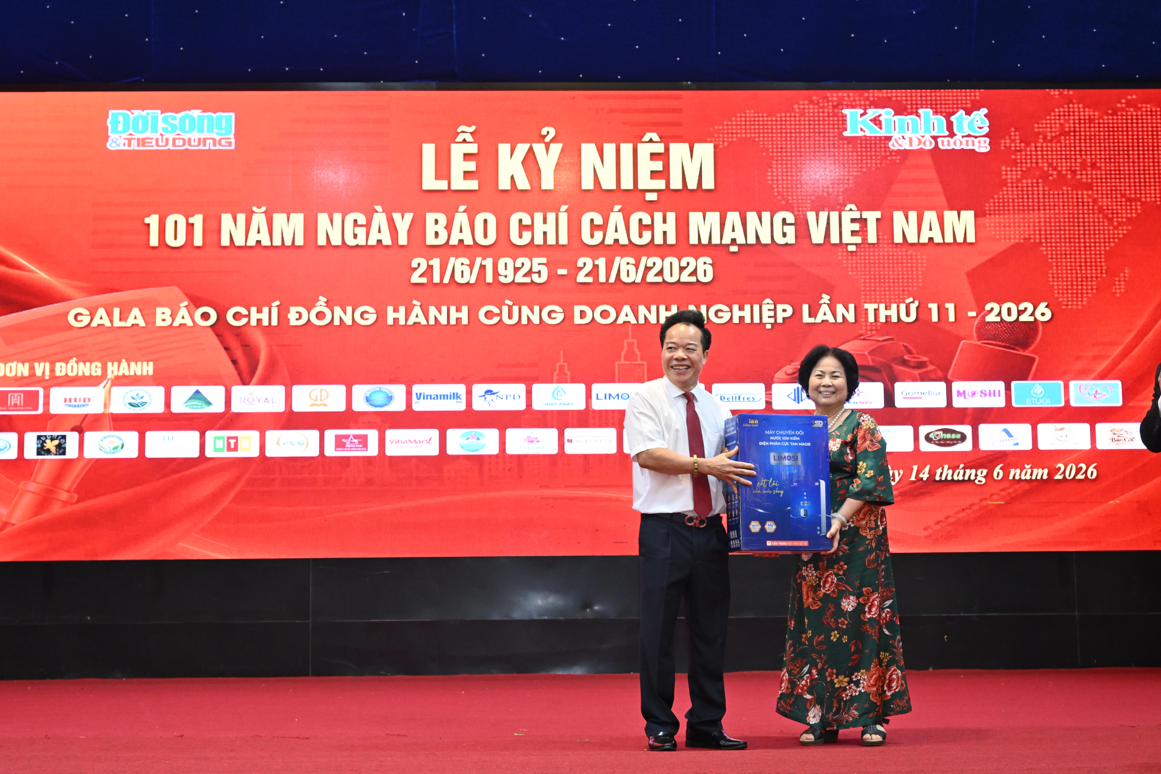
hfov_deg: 41.9
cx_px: 580
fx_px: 1516
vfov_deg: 28.6
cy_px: 387
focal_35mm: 47
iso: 1600
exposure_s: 1/100
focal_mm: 47
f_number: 5.6
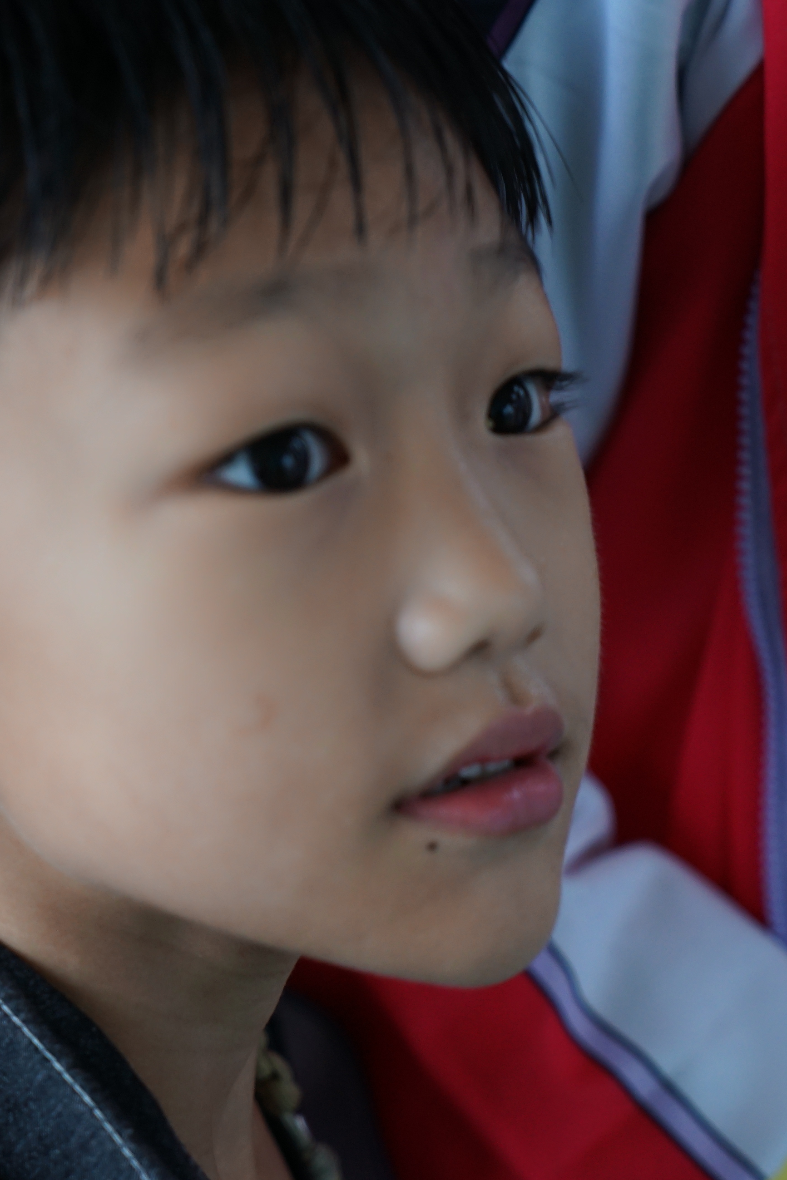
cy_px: 595
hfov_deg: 12.8
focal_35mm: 106
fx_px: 3475
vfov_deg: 19.3
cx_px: 129
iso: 640
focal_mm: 70
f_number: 4
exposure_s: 1/160
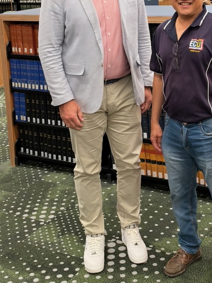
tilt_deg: -8.1
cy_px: 39
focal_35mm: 59
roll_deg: +2.8
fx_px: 482
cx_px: 133
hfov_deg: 24.7
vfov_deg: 31.5
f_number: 1.8
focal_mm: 6.93
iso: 250
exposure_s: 1/100
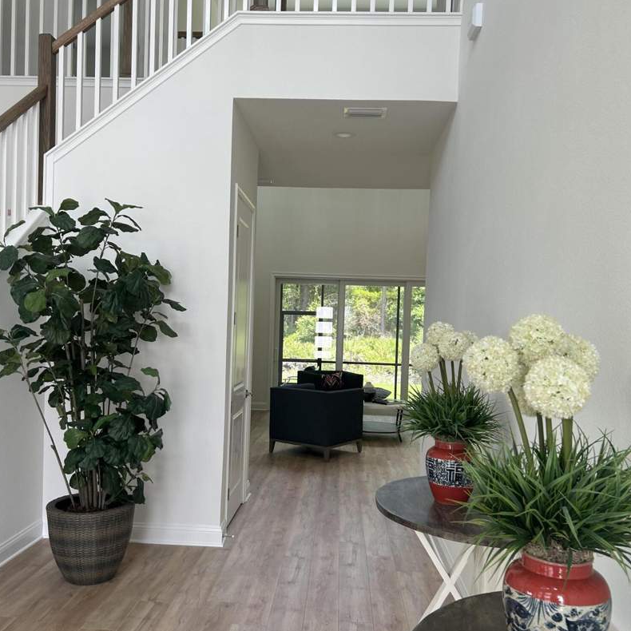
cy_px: 334
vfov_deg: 52.5
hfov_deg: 52.5
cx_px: 314
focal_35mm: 31
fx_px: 639
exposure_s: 1/121
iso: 50
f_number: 1.5
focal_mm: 5.7
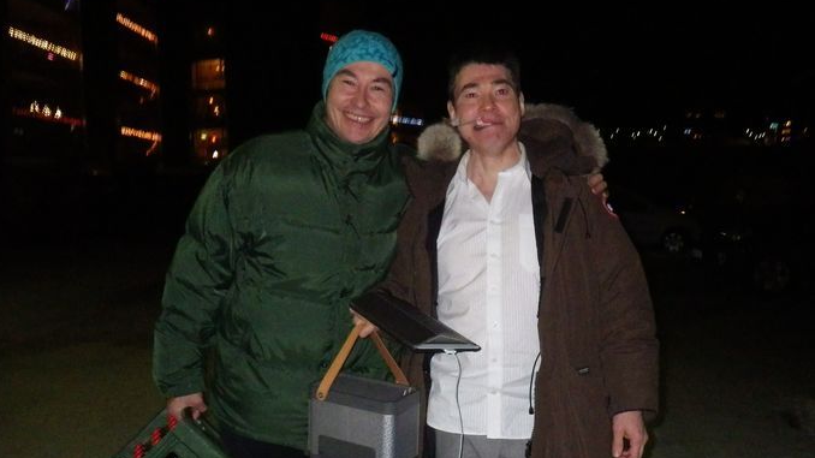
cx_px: 435
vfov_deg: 32.7
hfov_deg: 55.3
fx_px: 778
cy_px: 286
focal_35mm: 36
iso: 1600
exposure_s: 1/45
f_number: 3.5
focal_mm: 5
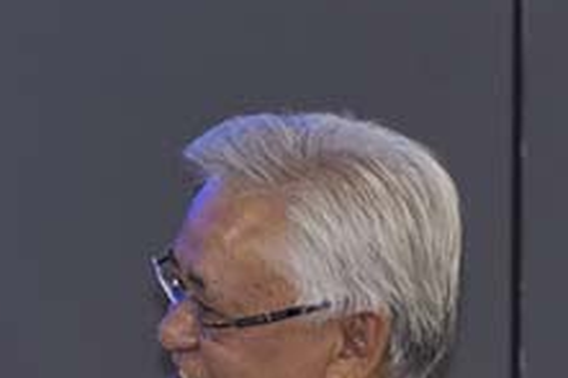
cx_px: -455
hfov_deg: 2.4
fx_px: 13716
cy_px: 670
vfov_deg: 1.6
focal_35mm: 870
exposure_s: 1/125
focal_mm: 200
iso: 900
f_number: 3.5
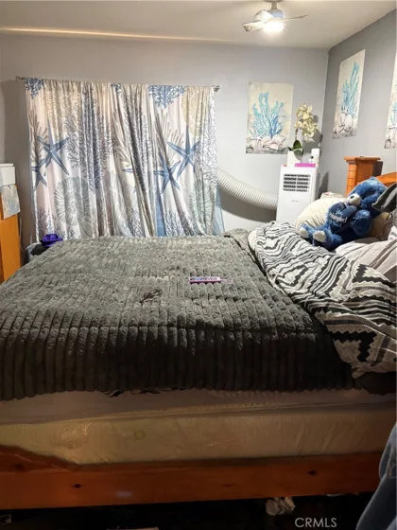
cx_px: 198
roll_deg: -0.5
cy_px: 265
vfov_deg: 67.3
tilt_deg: -13.6
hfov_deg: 53.1
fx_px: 398
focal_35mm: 26
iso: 400
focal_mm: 5.96
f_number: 1.6
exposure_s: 1/60
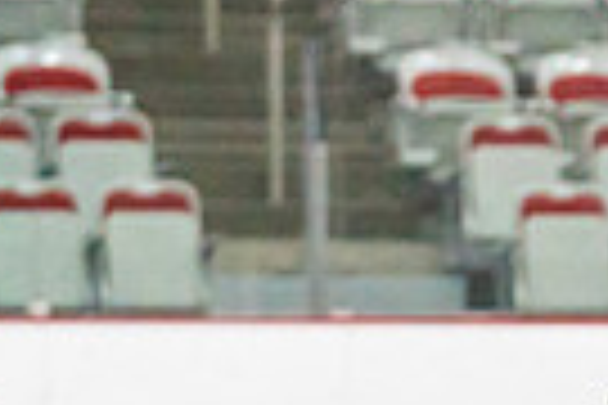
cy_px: 957
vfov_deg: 3.4
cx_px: 926
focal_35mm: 399
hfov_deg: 5.1
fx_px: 6738
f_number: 2.8
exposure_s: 1/1600
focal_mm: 78
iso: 4000
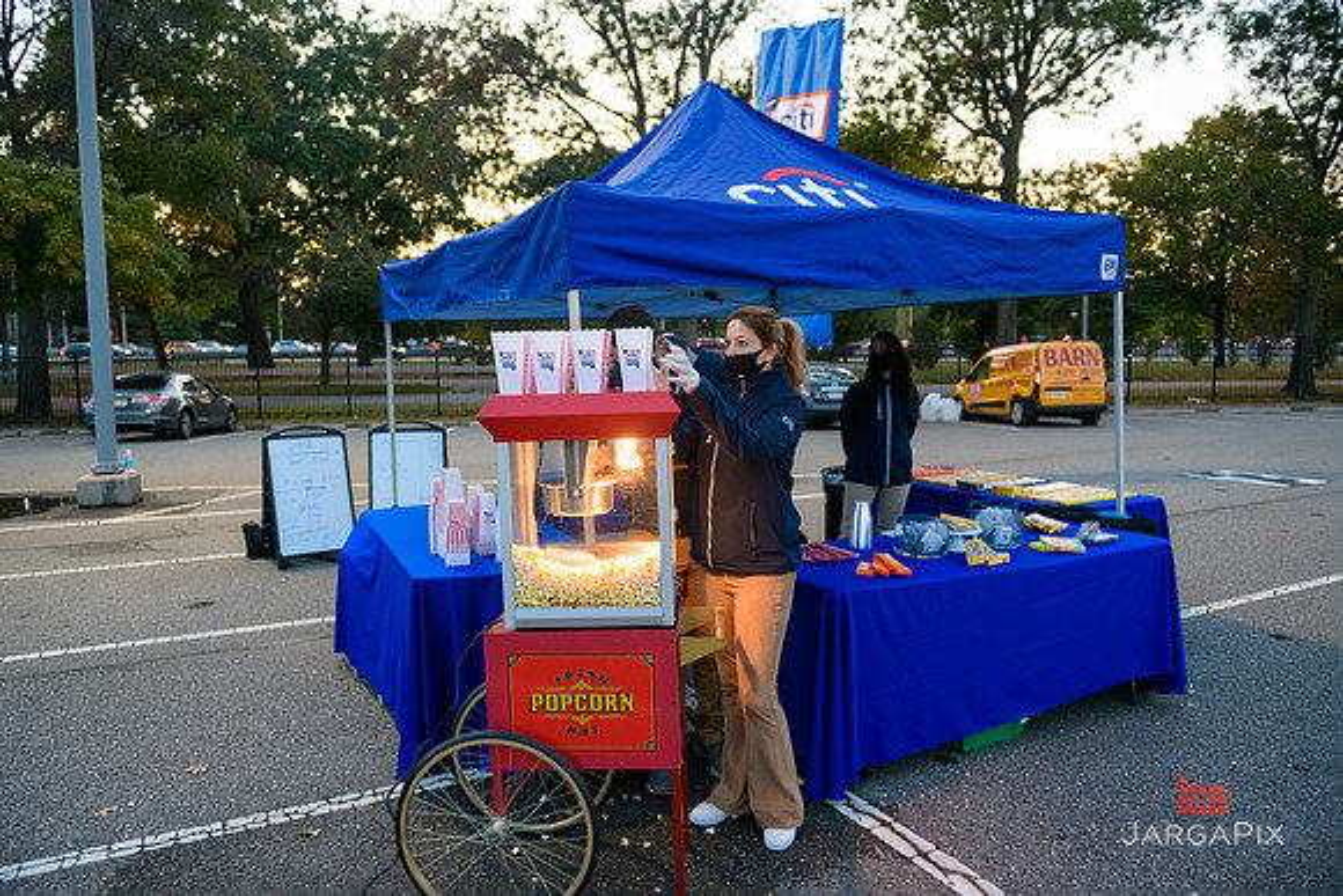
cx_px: 672
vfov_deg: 53.2
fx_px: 896
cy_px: 448
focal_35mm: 24
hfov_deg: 73.7
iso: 1600
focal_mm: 24
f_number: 3.2
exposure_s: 1/125
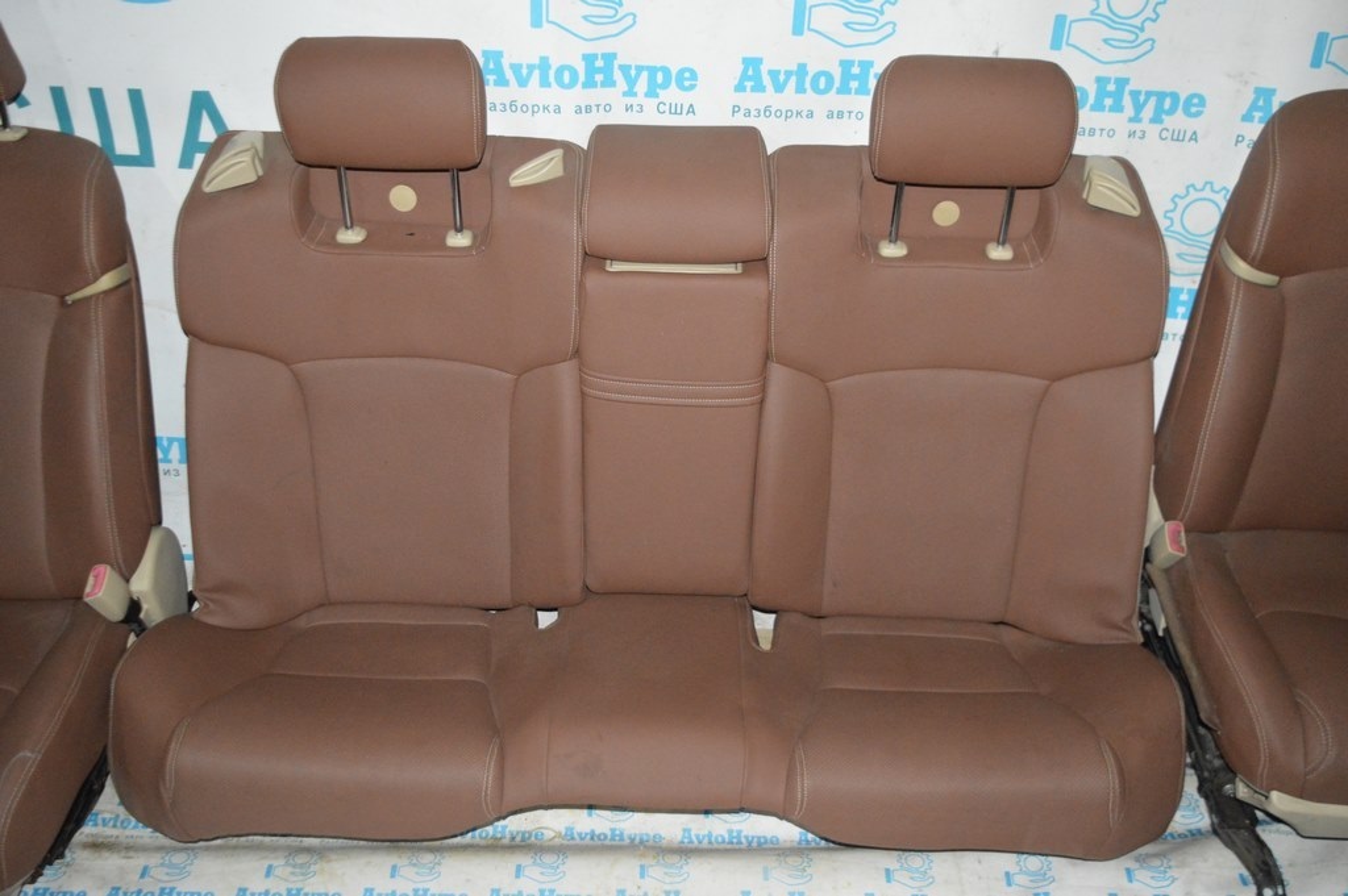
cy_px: 448
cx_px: 674
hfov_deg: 53.2
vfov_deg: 36.8
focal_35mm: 36
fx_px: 1347
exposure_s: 1/60
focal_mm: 24
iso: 3200
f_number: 4
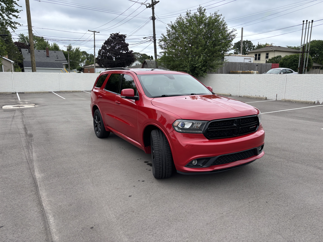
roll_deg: -0.7
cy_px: 121
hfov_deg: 67.3
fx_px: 243
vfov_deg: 53.1
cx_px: 162
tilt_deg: -11.7
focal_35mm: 26
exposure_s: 1/539
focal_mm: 5.96
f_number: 1.6
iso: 50
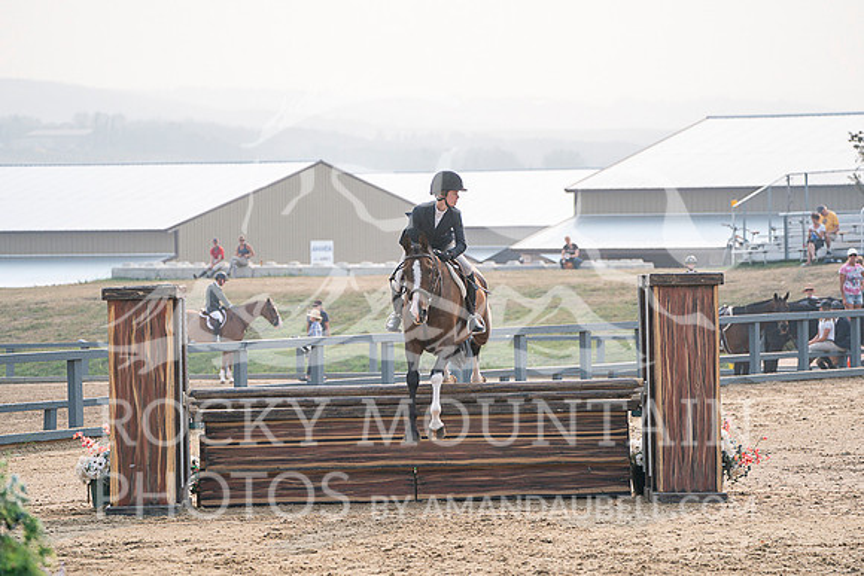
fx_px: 5017
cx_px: 432
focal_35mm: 209
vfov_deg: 6.6
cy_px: 288
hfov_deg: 9.8
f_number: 5.6
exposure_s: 1/1000
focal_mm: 209
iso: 500
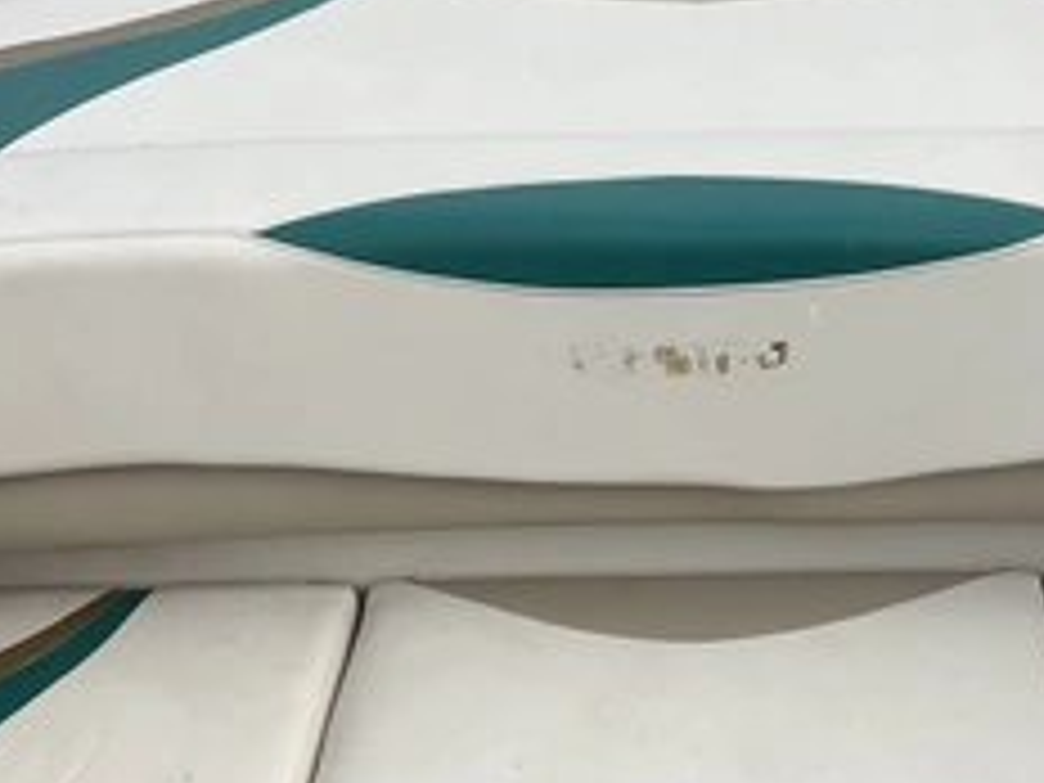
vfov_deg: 29.0
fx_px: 1508
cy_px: 504
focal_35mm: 50
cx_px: 738
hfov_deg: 37.5
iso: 25
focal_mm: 3
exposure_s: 1/1786
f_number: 1.8
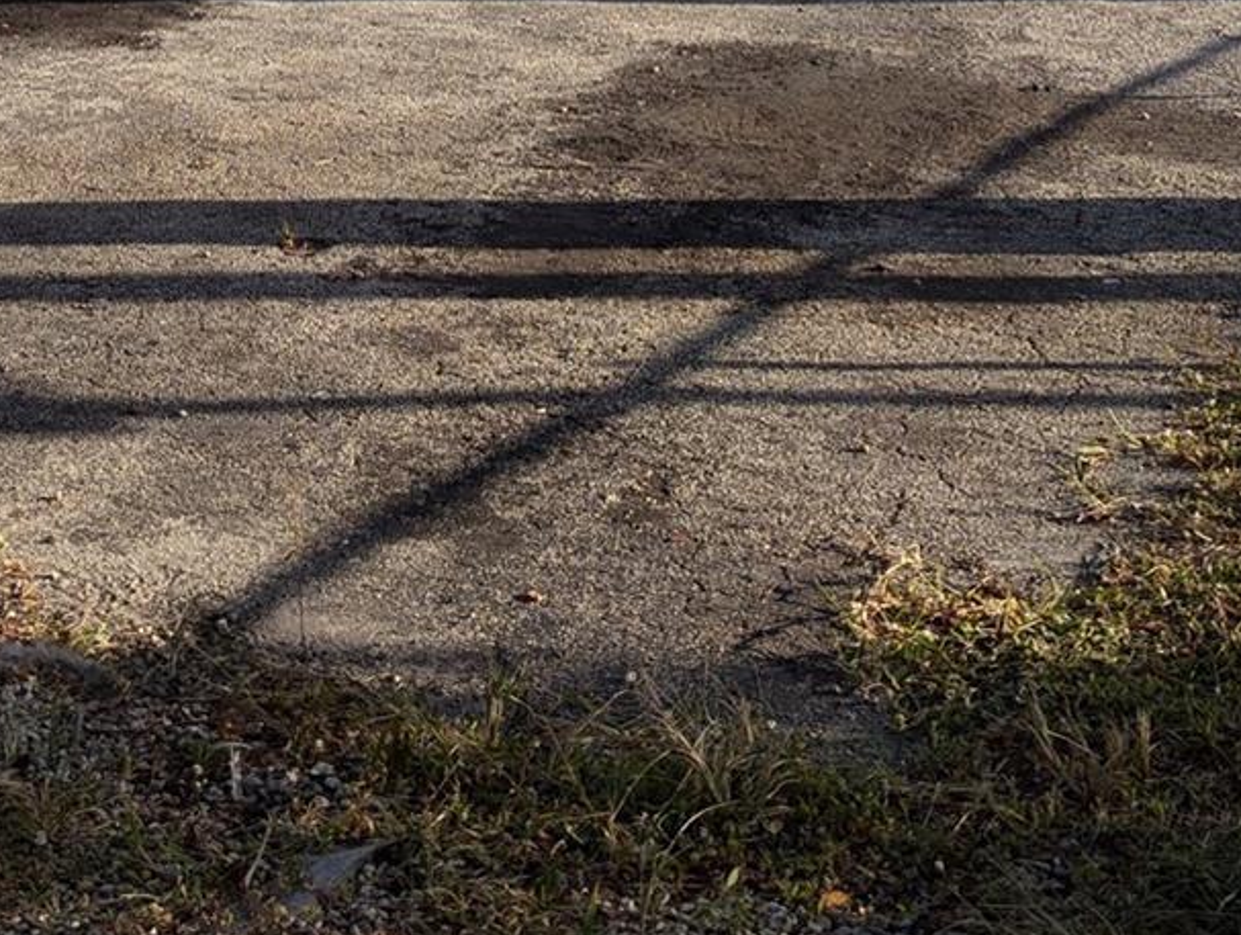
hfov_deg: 30.2
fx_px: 2262
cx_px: 307
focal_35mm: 63
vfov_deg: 21.8
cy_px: -153
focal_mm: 6.81
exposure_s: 1/1887
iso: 46
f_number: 1.85
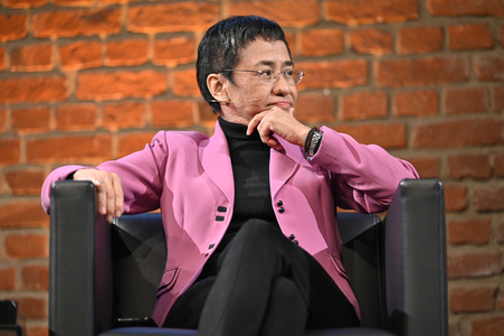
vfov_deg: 8.8
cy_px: 168
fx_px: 2168
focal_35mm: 155
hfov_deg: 13.3
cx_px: 252
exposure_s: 1/250
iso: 2500
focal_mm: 155
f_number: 2.8
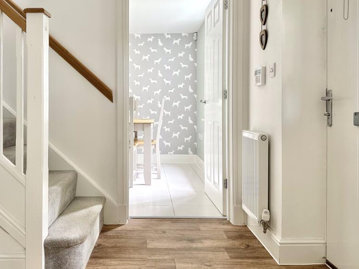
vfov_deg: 43.9
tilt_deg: -0.9
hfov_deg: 56.6
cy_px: 108
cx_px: 155
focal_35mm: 32
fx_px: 332
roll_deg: +0.8
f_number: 1.78
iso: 160
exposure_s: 1/121
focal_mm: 6.86
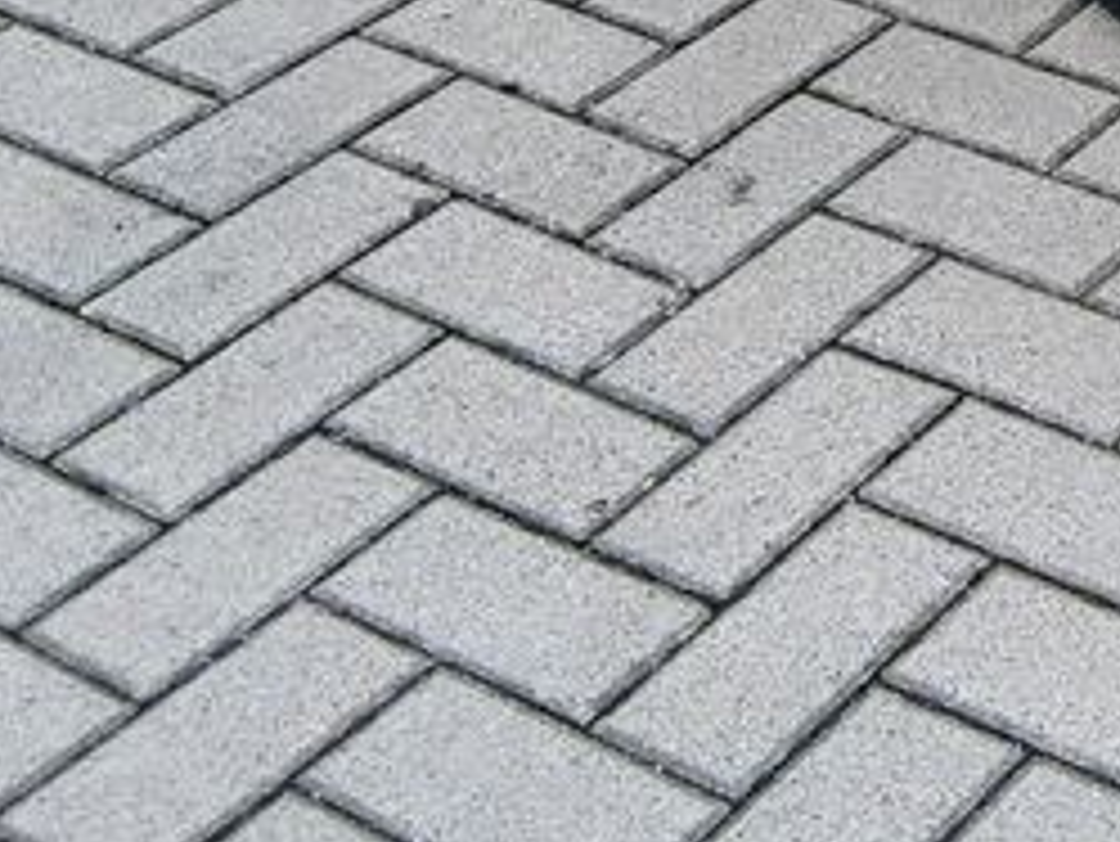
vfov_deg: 12.2
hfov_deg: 17.0
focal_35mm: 107
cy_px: -878
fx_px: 3464
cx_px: 1579
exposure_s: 1/189
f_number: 1.8
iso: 20
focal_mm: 3.98
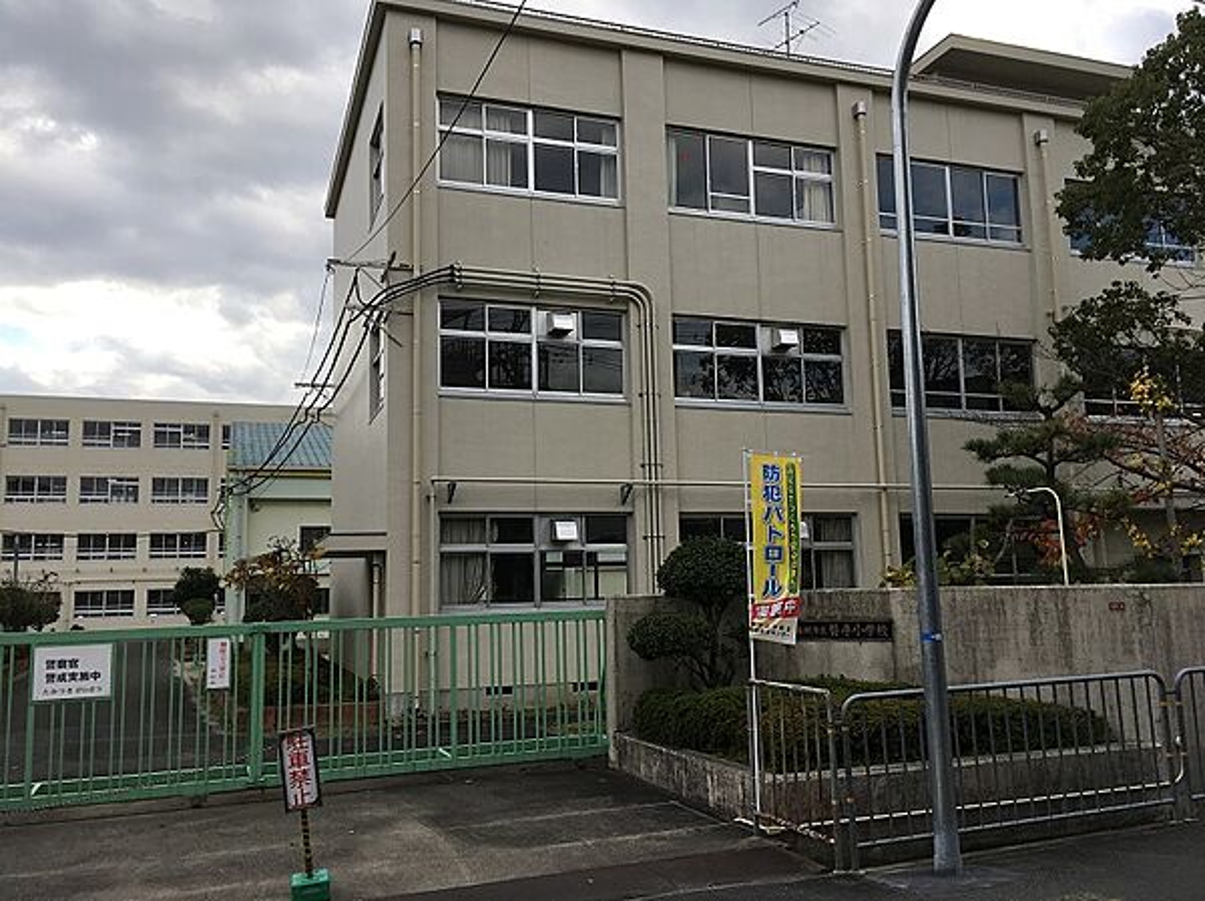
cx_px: 602
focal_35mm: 29
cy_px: 450
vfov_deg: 48.2
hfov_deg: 61.7
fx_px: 1009
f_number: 2.2
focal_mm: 4.15
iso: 25
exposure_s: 1/605
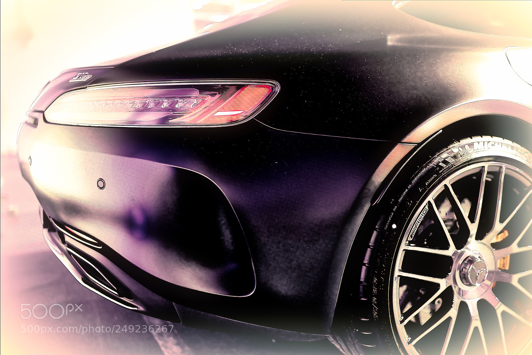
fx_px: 517
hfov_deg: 54.4
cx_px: 266
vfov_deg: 37.9
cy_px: 178
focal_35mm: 35
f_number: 1.4
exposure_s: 1/40
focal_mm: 35
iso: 1000
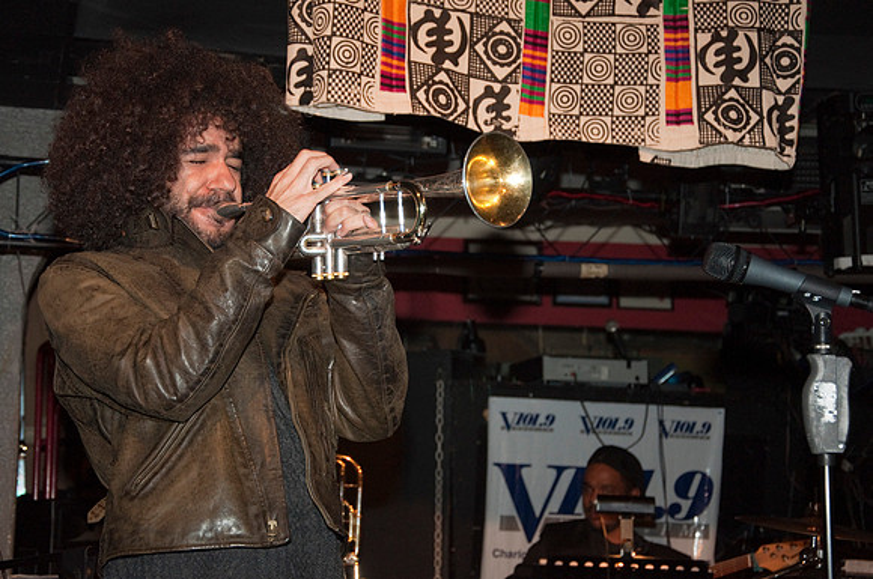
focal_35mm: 78
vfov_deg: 17.4
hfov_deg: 26.0
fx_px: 1889
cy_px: 290
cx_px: 436
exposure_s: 1/60
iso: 800
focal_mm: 52
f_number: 5
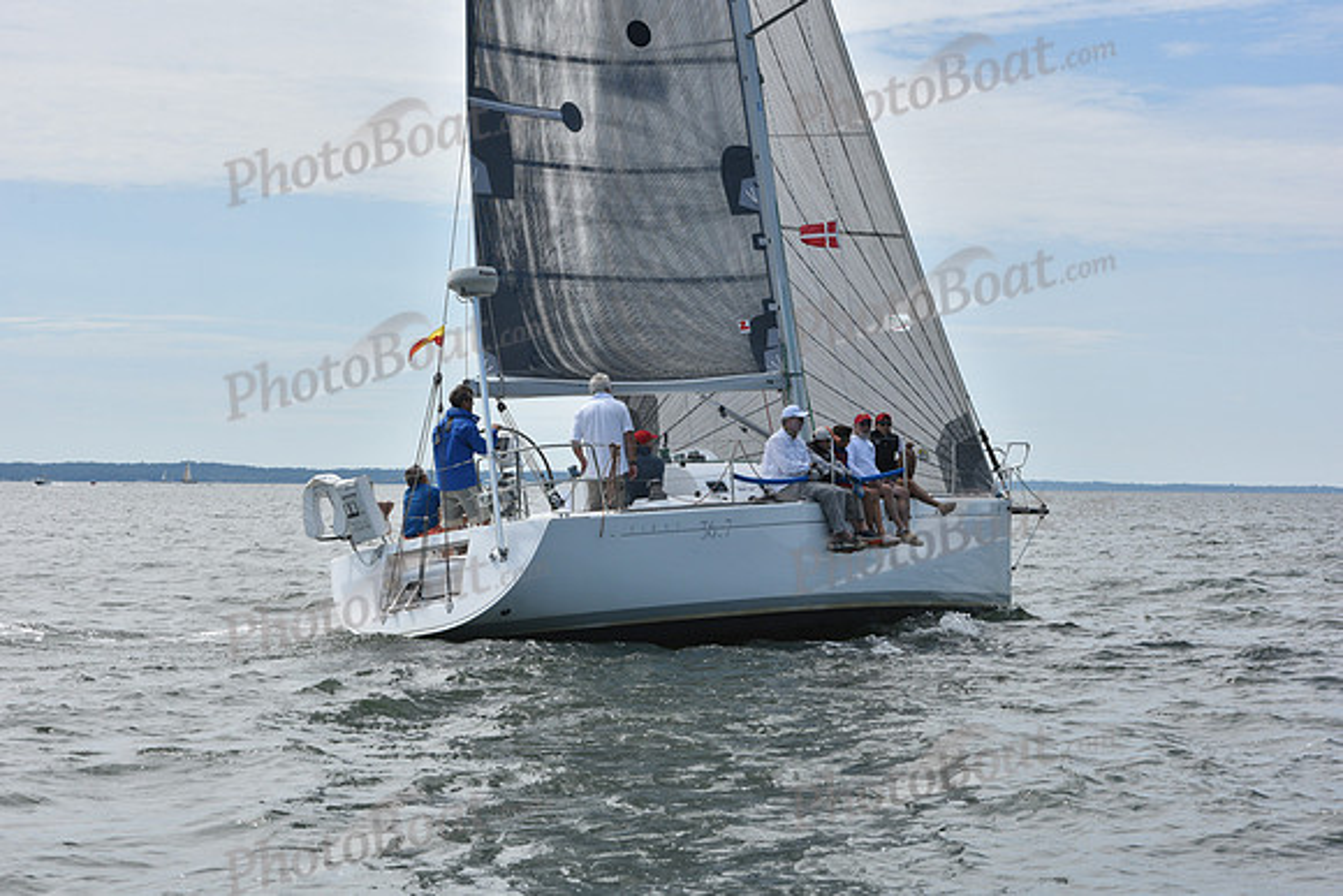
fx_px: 3060
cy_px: 448
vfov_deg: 16.7
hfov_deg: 24.8
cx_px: 672
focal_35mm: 82
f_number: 10
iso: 320
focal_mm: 82
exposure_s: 1/1000
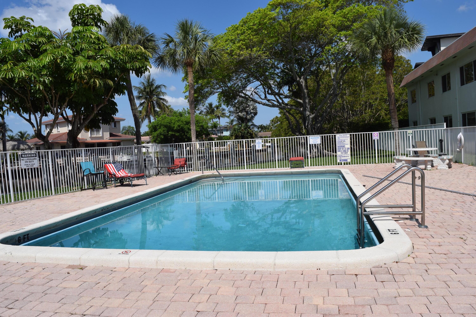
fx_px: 357
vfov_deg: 47.9
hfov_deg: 67.4
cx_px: 238
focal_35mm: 27
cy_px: 158
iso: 200
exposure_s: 1/500
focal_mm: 18
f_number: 11
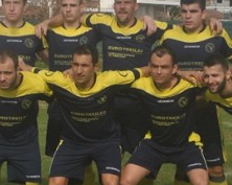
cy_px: 67
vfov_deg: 9.2
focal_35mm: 168
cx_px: 71
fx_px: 1152
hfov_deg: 11.5
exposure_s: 1/320
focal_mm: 40
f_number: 9
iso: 100
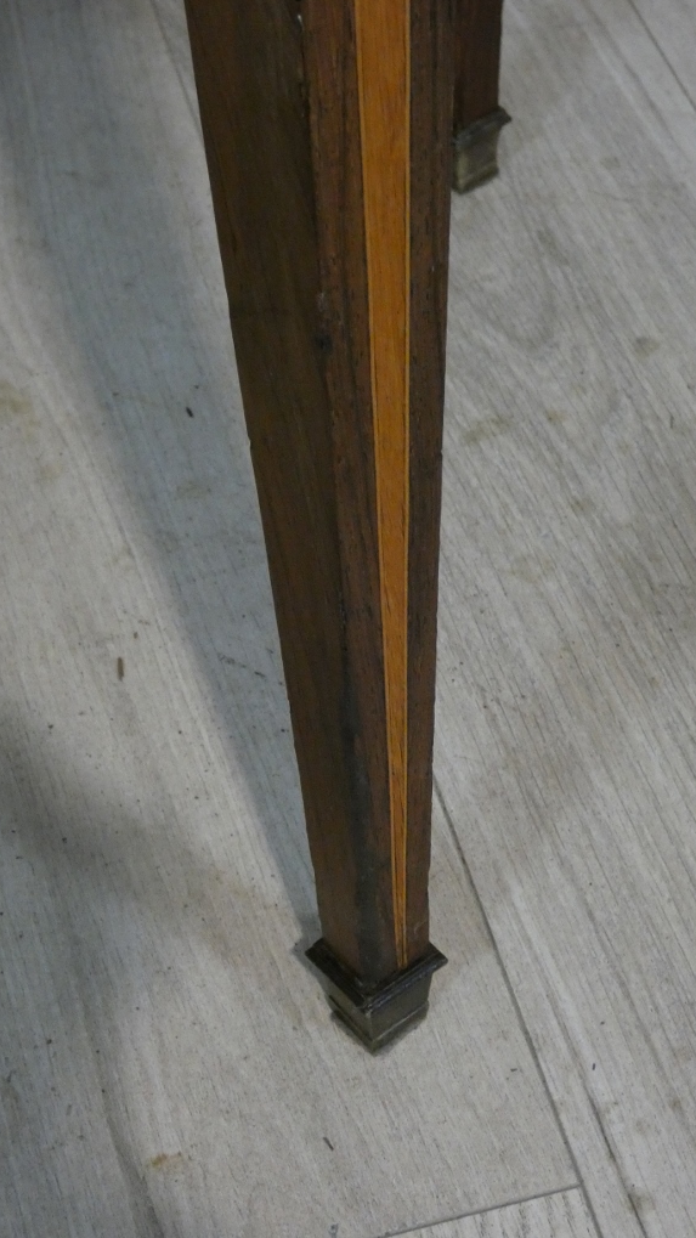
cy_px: 621
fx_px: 2264
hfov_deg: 17.5
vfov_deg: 30.6
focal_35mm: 69
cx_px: 383
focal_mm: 11.3
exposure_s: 1/125
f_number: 4.2
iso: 1000
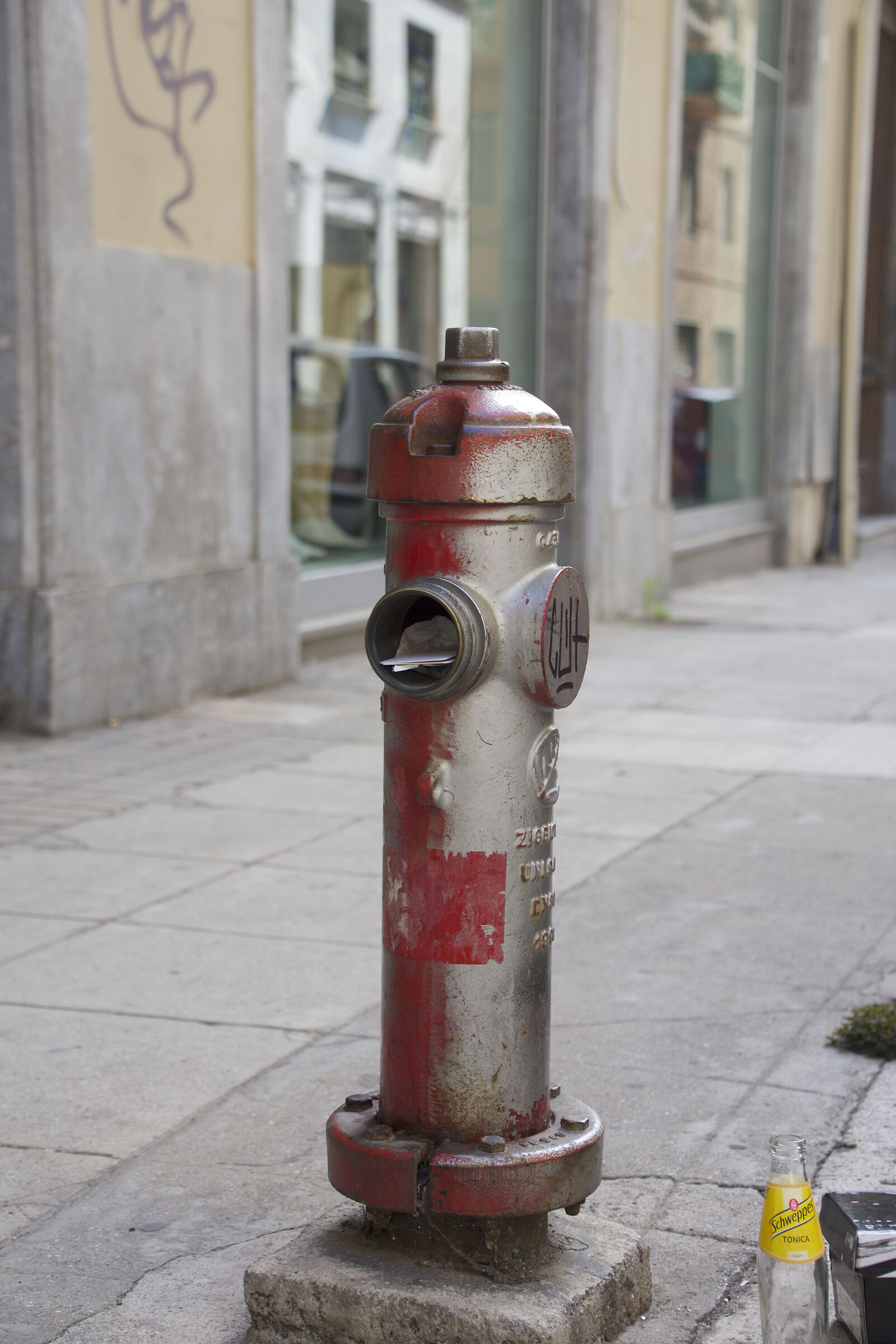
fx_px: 2688
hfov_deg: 18.9
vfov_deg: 28.1
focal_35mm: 72
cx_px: 448
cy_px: 672
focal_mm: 48
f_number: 4.5
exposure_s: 1/80
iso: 100
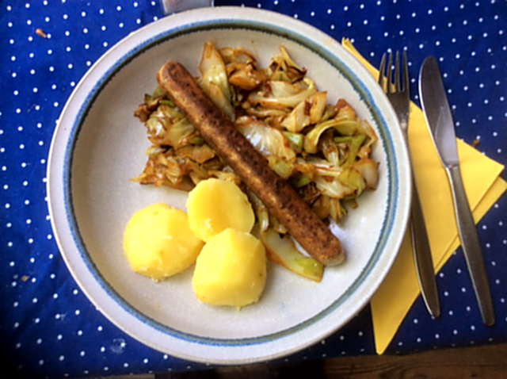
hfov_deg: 56.9
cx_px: 254
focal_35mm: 32
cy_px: 190
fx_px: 468
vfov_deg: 44.1
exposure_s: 1/50
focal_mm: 3.3
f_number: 2.4
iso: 40
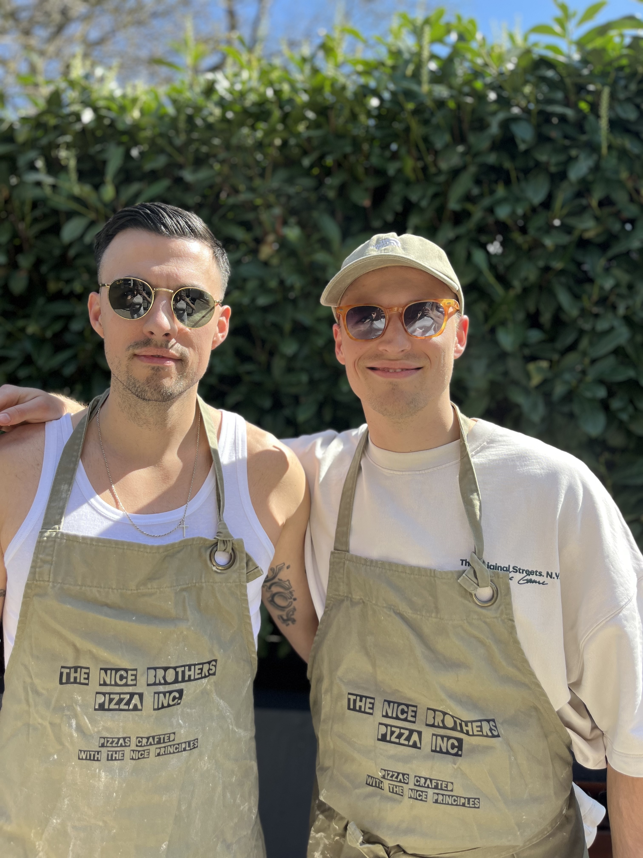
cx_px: 322
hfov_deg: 53.1
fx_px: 644
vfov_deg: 67.3
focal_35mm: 26
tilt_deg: +0.8
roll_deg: +0.3
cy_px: 429
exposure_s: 1/742
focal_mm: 5.1
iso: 50
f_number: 1.6
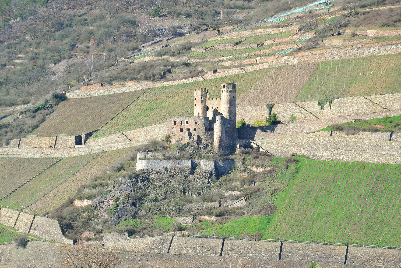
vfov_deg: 8.7
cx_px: 200
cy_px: 134
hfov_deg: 13.0
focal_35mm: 158
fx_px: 1754
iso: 400
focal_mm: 105
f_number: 10
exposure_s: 1/250
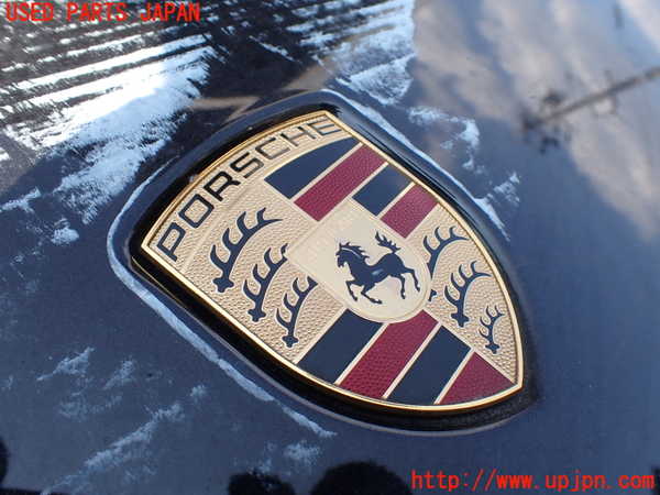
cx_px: 330
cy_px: 248
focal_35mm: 30
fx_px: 572
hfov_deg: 60.0
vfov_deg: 46.8
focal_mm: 5.4
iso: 100
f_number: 3.2
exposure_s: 1/320
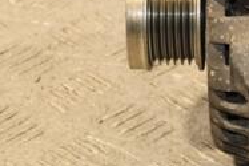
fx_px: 2194
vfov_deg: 4.3
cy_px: -31
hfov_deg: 6.4
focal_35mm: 317
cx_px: 356
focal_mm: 66
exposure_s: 1/160
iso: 800
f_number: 5.3
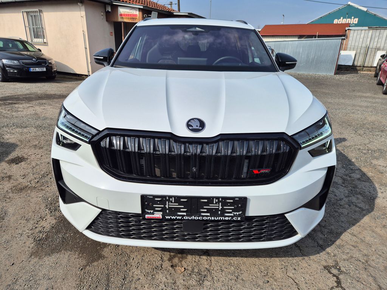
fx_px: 257
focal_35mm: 23
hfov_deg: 73.9
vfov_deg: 58.9
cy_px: 145
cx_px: 194
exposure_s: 1/2408
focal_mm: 5.4
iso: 25
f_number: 1.8
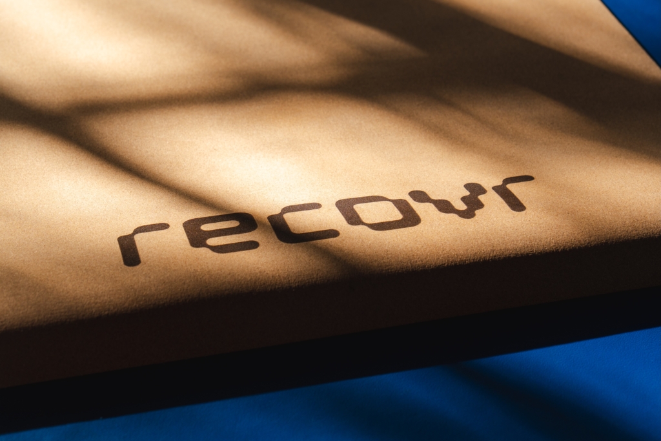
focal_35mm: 66
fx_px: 1217
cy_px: 209
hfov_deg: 30.4
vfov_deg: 20.5
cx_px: 339
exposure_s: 1/100
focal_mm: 42
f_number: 4.5
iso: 125
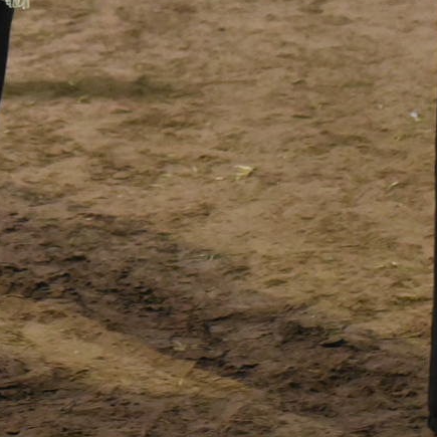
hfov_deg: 8.5
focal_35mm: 206
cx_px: 28
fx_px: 2942
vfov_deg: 8.3
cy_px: -273
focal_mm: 35
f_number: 5
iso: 3200
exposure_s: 1/50
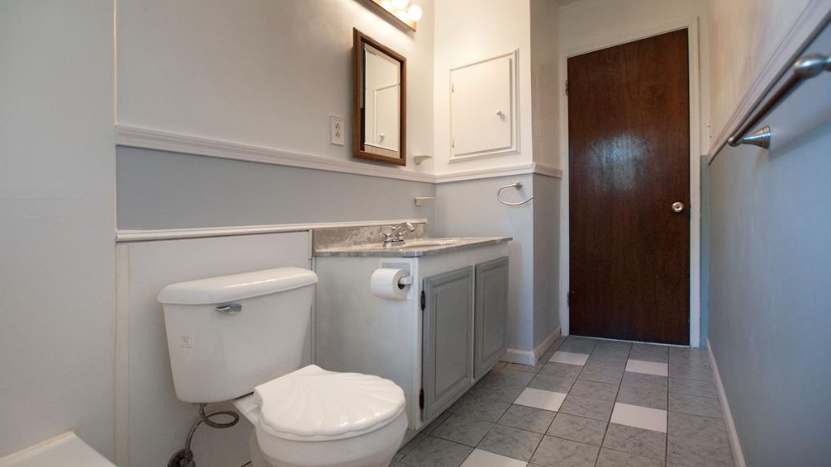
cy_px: 227
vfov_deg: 67.1
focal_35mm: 16
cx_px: 420
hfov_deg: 99.4
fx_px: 353
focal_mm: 10
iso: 800
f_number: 3.5
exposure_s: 1/100
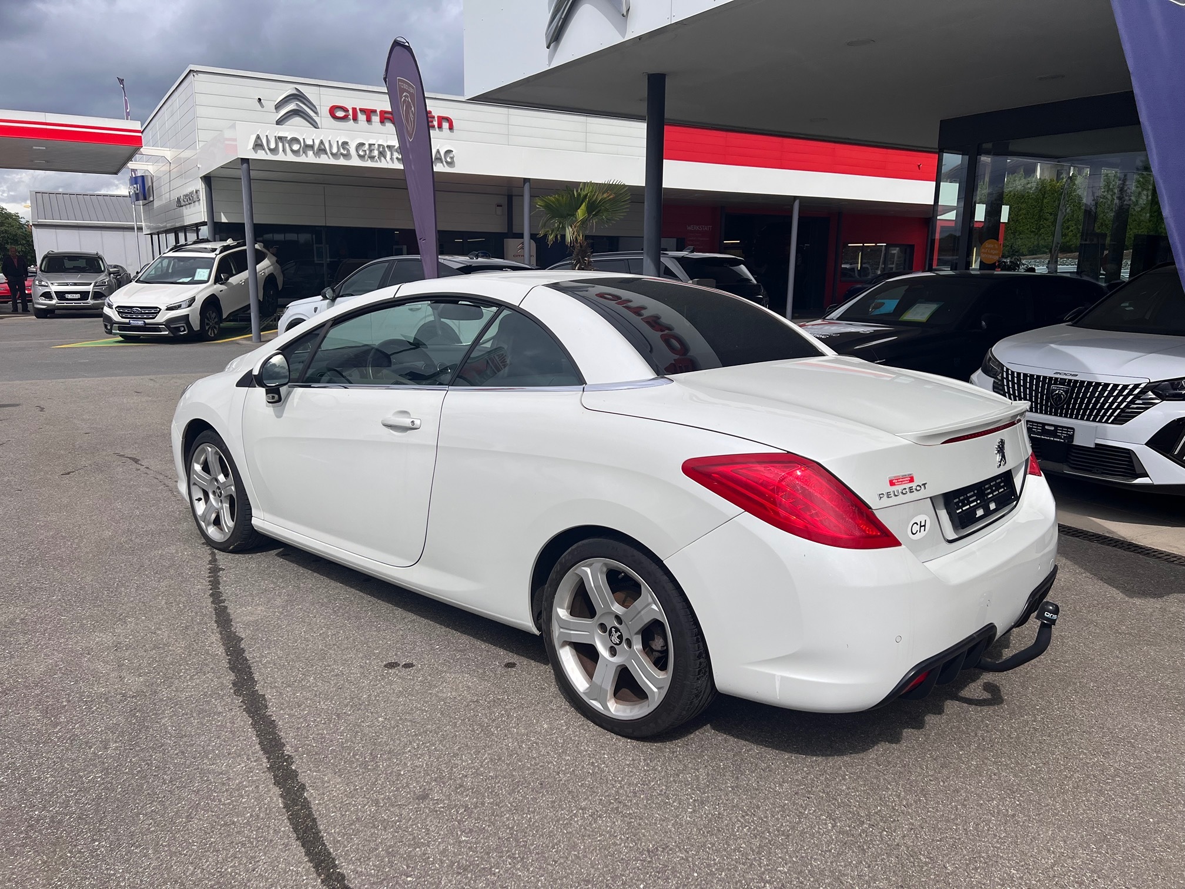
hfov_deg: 67.3
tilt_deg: -11.6
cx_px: 592
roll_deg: +0.4
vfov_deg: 53.1
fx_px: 890
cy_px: 444
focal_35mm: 26
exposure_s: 1/5319
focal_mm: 5.7
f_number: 1.5
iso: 50
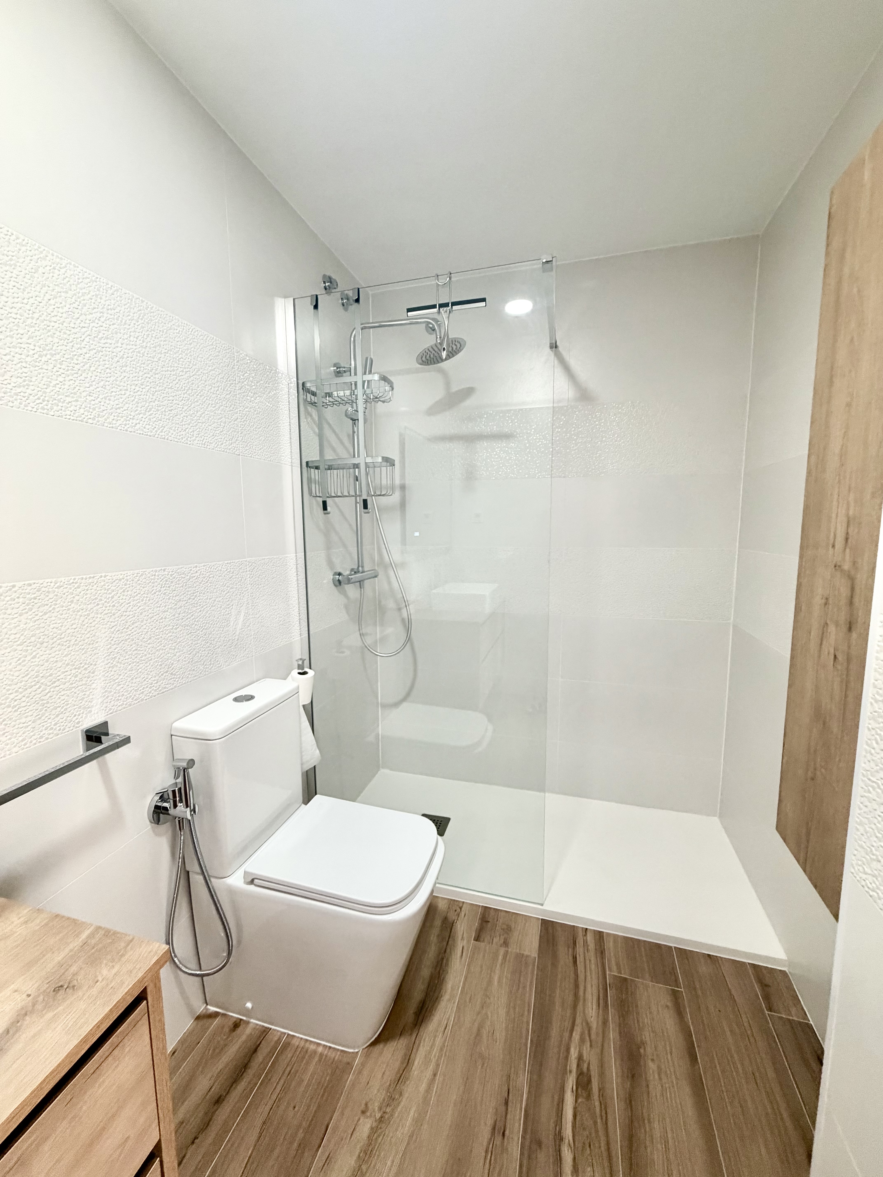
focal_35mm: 14
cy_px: 588
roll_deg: -1.3
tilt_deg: -7.2
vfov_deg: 102.1
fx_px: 476
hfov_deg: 85.7
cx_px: 442
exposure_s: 1/50
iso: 250
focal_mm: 2.22
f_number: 2.2
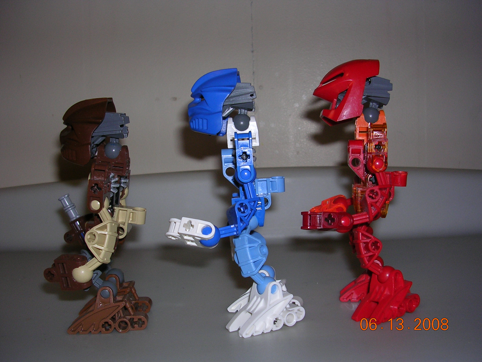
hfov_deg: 49.0
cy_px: 181
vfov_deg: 37.7
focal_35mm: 38
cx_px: 241
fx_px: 529
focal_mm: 5.8
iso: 50
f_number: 2.8
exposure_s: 1/60.1
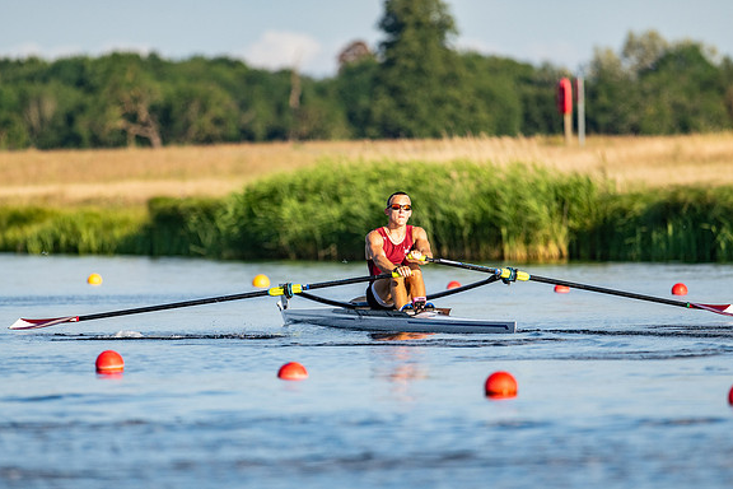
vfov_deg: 2.3
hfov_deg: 3.4
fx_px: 12297
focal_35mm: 604
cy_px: 244
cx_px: 366
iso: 320
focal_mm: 400
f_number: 4.5
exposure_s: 1/2500
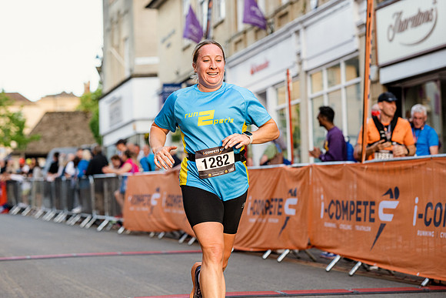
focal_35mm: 100
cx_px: 223
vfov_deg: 13.6
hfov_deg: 20.3
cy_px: 122
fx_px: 1243
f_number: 3.2
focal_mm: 85
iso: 640
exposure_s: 1/1250
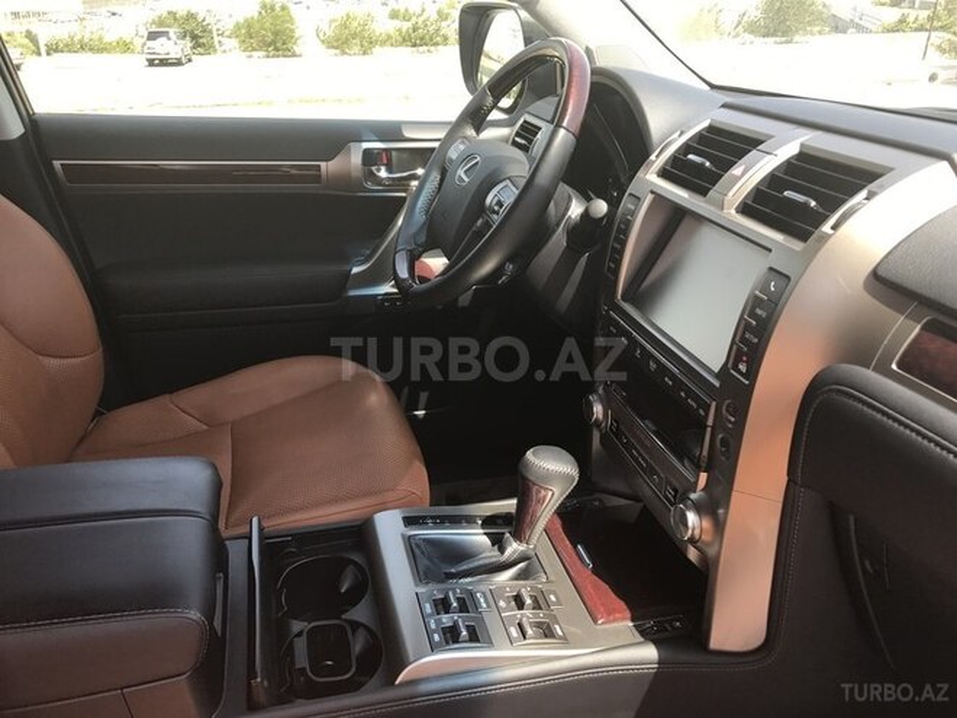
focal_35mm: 28
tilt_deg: -25.4
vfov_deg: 49.7
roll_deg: +0.0
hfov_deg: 63.4
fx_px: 774
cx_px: 478
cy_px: 359
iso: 20
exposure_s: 1/277
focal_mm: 3.99
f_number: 1.8
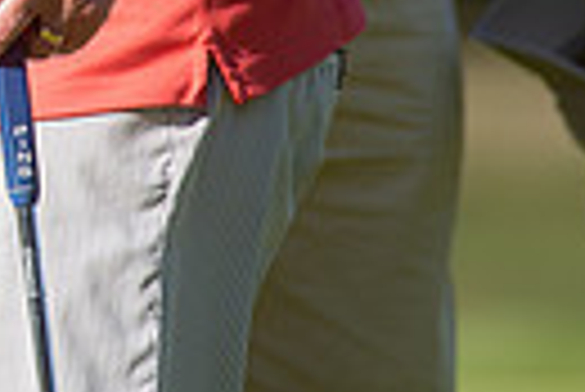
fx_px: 21783
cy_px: -430
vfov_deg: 1.0
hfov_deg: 1.5
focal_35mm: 1339
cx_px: -459
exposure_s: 1/4000
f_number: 4
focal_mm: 300
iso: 200
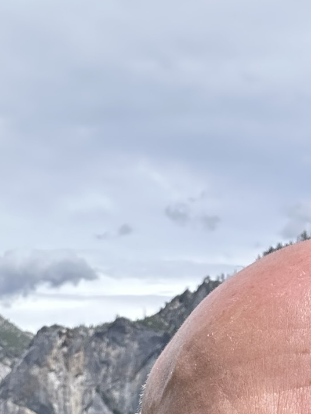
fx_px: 1030
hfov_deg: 17.1
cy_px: 517
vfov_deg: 21.0
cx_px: 85
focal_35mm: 86
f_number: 1.9
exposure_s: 1/831
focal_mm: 2.69
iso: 25
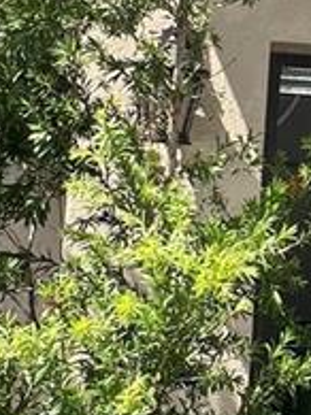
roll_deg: -1.7
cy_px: 115
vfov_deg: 24.2
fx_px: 959
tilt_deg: +7.4
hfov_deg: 16.0
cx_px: 537
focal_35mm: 80
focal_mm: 1.57
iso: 32
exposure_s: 1/464
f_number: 1.8
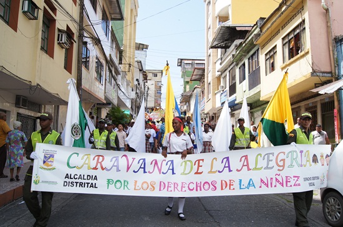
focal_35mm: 30
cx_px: 172
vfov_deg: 43.5
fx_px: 285
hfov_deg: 62.0
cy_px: 114
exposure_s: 1/100
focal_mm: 20
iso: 100
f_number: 9
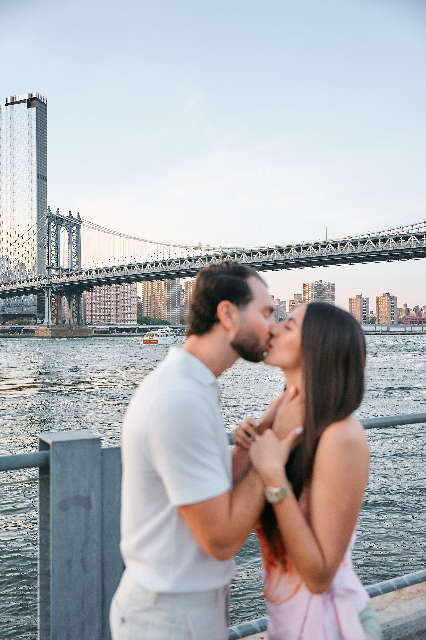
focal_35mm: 31
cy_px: 320
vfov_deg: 60.3
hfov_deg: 42.3
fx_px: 550
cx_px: 213
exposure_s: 1/250
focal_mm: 31
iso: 640
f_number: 2.8
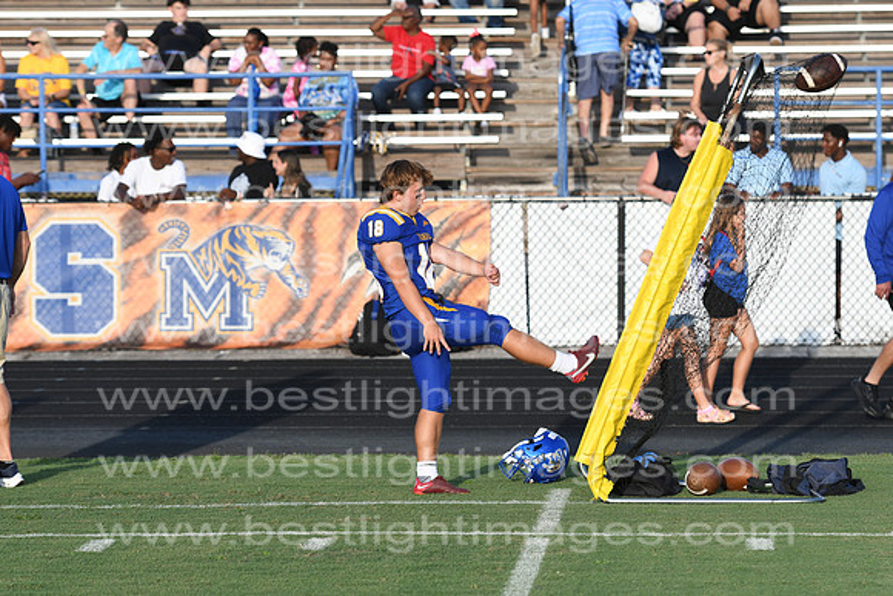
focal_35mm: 180
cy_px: 298
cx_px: 446
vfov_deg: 7.6
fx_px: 4466
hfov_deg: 11.4
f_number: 5.6
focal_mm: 120
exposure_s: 1/500
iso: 100
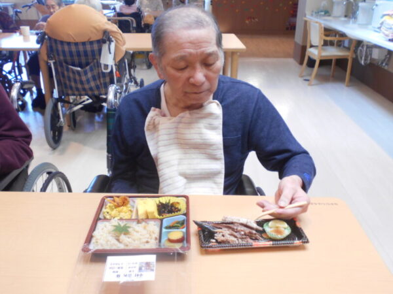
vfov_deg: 41.8
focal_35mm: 34
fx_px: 386
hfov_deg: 54.0
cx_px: 196
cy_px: 147
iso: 180
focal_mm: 5.8
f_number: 3.6
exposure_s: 1/30
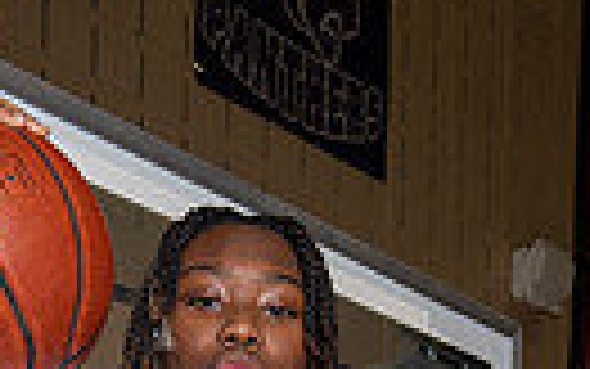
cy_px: 945
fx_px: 1464
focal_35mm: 91
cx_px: 293
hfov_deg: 22.8
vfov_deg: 11.4
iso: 400
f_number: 5.6
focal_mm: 26
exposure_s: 1/250
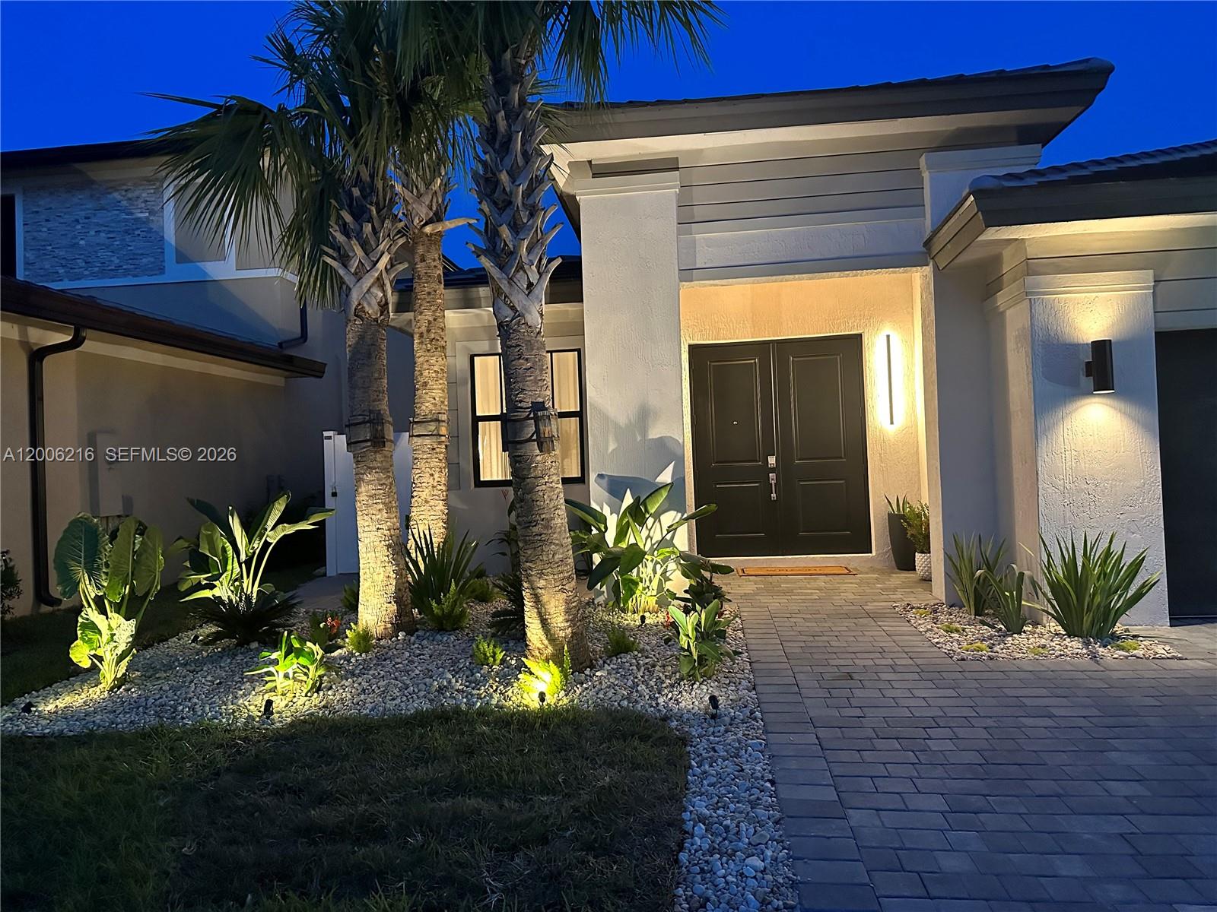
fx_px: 844
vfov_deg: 56.8
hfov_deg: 71.6
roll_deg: +1.5
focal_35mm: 24
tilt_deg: +1.4
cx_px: 608
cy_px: 456
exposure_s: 1/50
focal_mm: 6.86
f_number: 1.78
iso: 1000
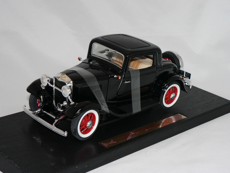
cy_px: 86
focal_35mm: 70
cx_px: 115
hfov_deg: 27.8
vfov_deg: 21.0
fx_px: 465
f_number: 3.2
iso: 80
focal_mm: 11.6
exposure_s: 1/60
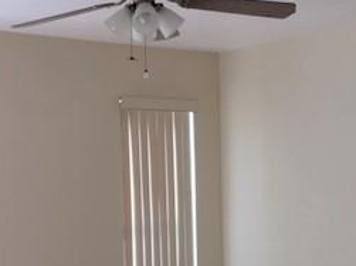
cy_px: 248
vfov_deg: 19.5
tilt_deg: -4.3
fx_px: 761
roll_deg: +1.5
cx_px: 165
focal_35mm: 74
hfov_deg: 26.3
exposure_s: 1/30
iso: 25
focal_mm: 4.15
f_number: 2.2
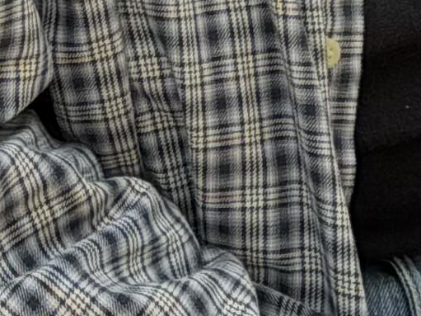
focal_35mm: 379
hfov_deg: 5.2
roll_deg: -0.5
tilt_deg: -7.3
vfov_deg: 3.8
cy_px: -762
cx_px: 219
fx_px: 4608
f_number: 1.78
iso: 64
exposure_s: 1/1027
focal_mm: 6.76
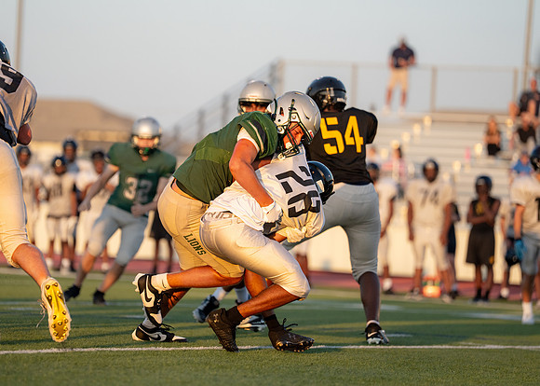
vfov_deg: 6.9
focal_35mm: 210
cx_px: 220
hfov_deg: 9.6
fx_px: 3216
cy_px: 180
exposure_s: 1/4000
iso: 640
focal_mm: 178
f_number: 2.8
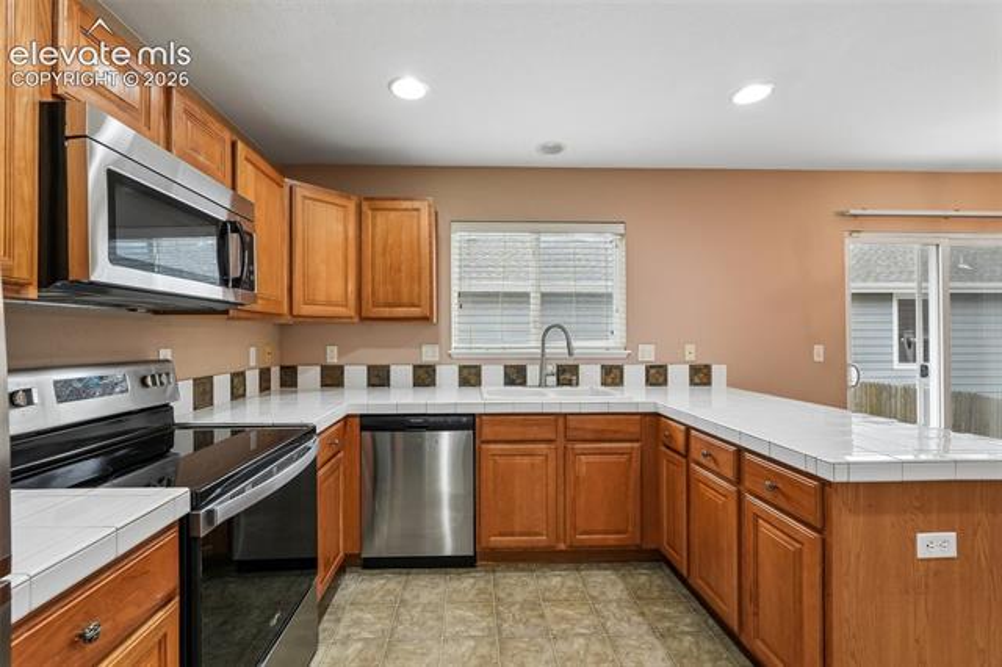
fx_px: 417
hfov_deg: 100.4
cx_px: 501
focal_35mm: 15
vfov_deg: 77.3
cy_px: 334
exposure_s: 1/30
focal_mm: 10
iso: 640
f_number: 9
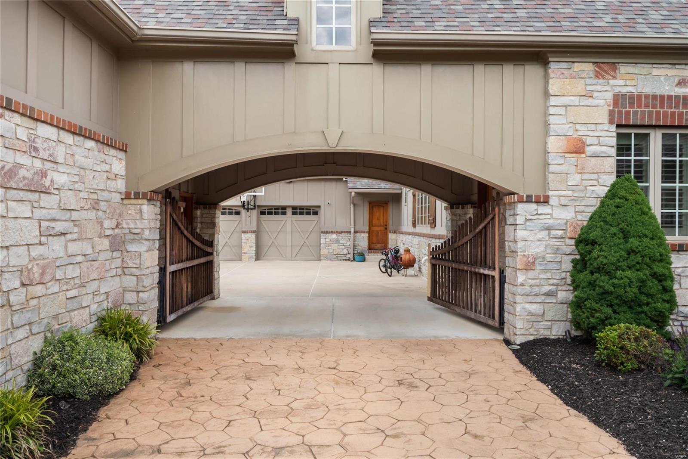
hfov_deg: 69.4
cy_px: 230
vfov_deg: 49.5
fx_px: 497
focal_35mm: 26
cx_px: 344
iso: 400
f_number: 10
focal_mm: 13
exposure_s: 1/320
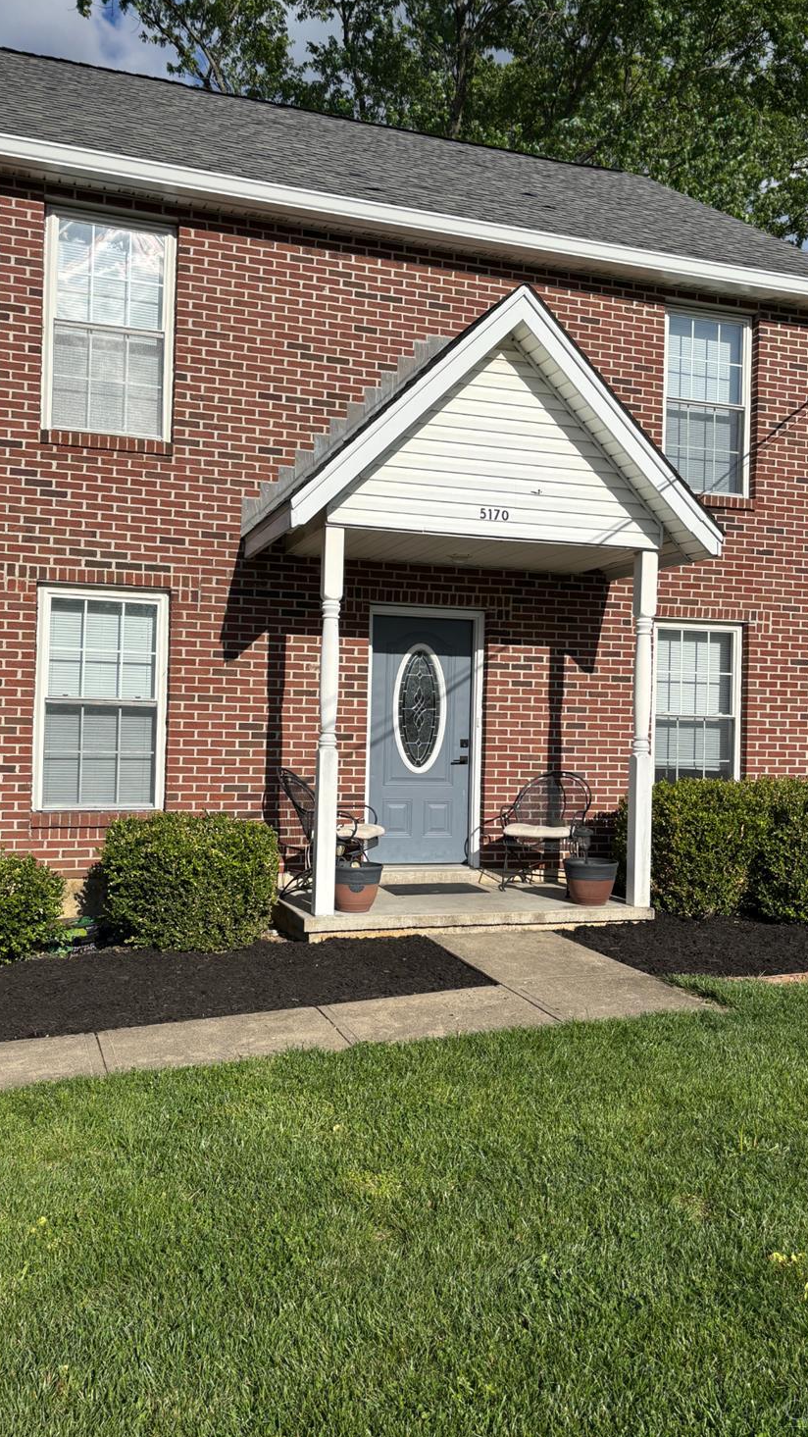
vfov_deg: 66.1
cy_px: 709
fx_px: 1105
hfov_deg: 40.2
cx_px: 384
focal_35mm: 29
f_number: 1.6
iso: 50
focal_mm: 5.96
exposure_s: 1/5076
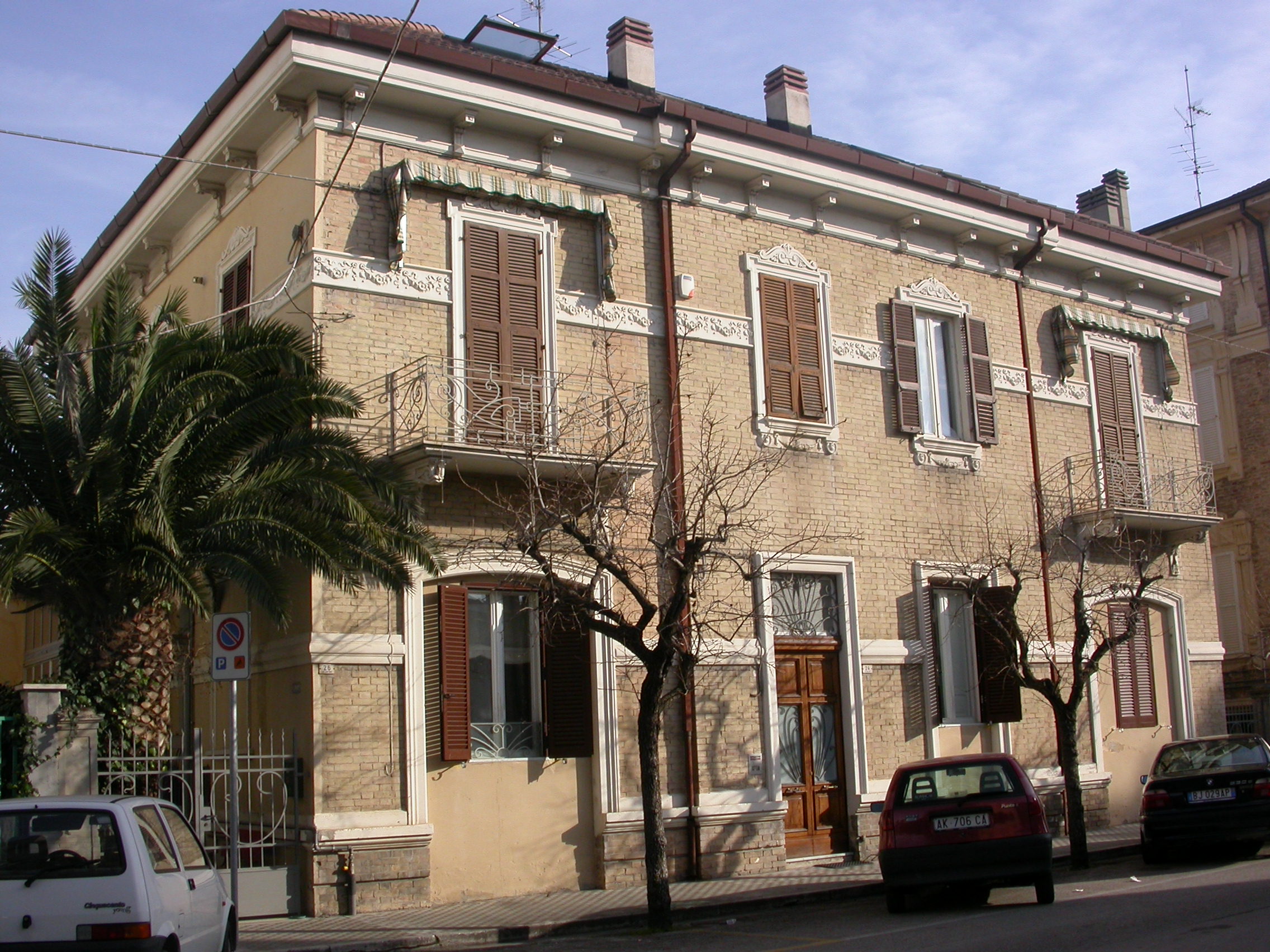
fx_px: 1394
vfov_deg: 37.7
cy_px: 476
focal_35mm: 38
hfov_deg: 49.0
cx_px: 635
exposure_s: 1/313
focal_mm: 7.85
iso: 100
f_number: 6.7
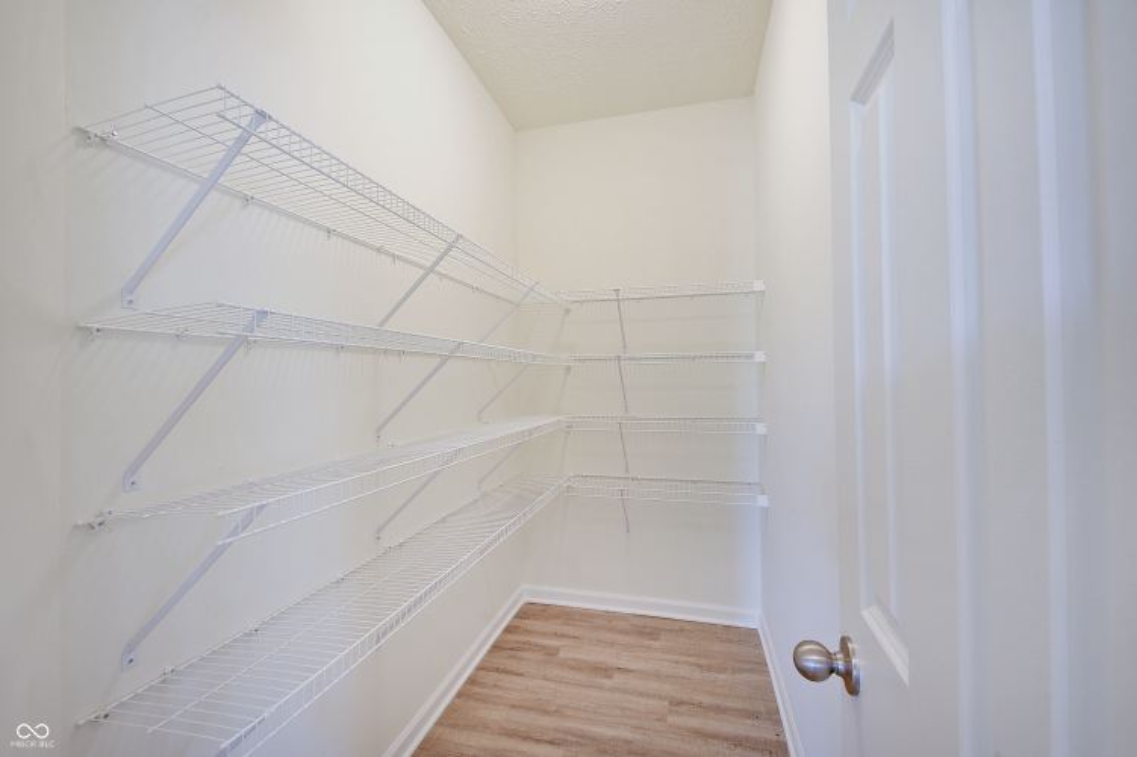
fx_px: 474
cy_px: 378
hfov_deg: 100.4
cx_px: 568
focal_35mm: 15
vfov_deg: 77.3
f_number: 9
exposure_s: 1/3.33
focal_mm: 10
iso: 100
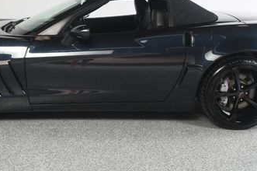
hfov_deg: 34.3
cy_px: 44
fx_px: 414
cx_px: 89
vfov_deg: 23.1
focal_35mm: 58
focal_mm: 20
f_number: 6.3
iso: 100
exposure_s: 1/160
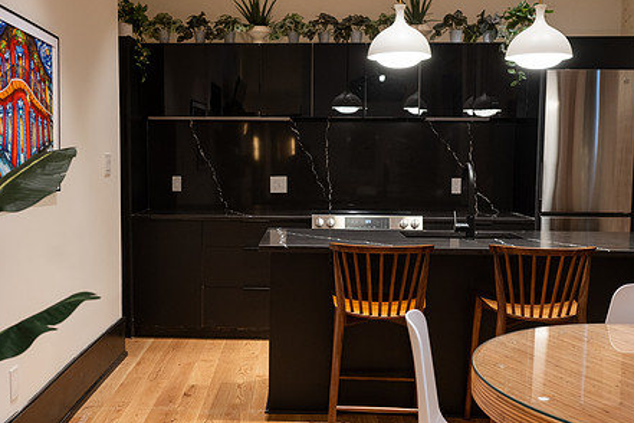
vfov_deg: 29.2
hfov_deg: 42.6
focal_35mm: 46
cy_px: 234
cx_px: 262
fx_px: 810
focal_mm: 35
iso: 800
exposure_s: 1/40
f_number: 4
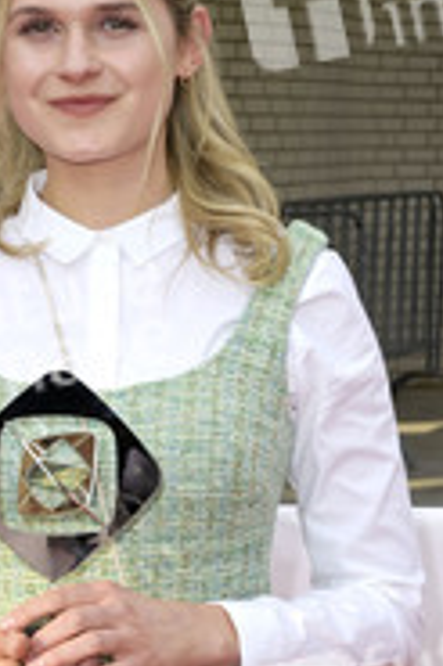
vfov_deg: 15.7
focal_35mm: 130
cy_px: 526
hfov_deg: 10.5
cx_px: 94
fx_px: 2404
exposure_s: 1/250
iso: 500
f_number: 11
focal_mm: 60
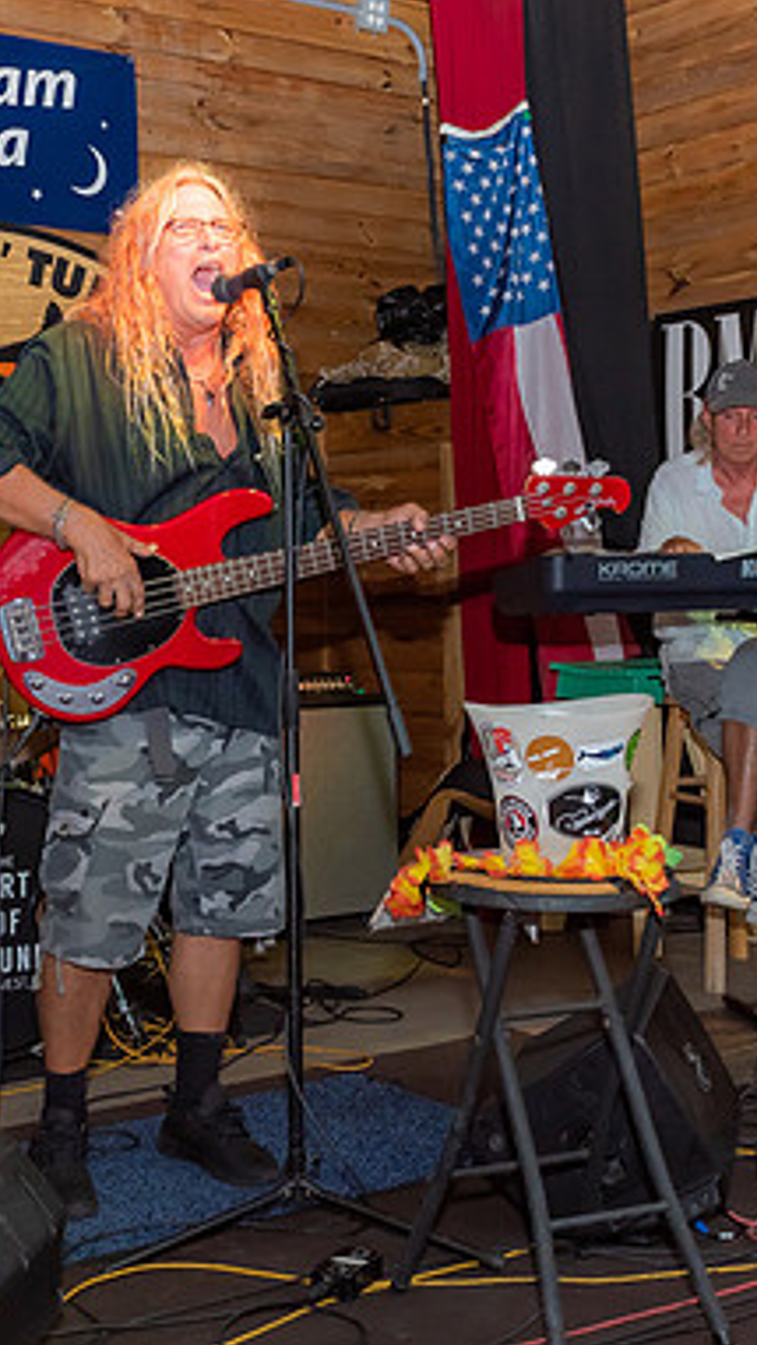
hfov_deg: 23.7
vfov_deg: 41.3
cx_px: 169
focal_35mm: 50
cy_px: 630
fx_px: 1783
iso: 640
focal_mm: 24
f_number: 5.6
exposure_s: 1/160
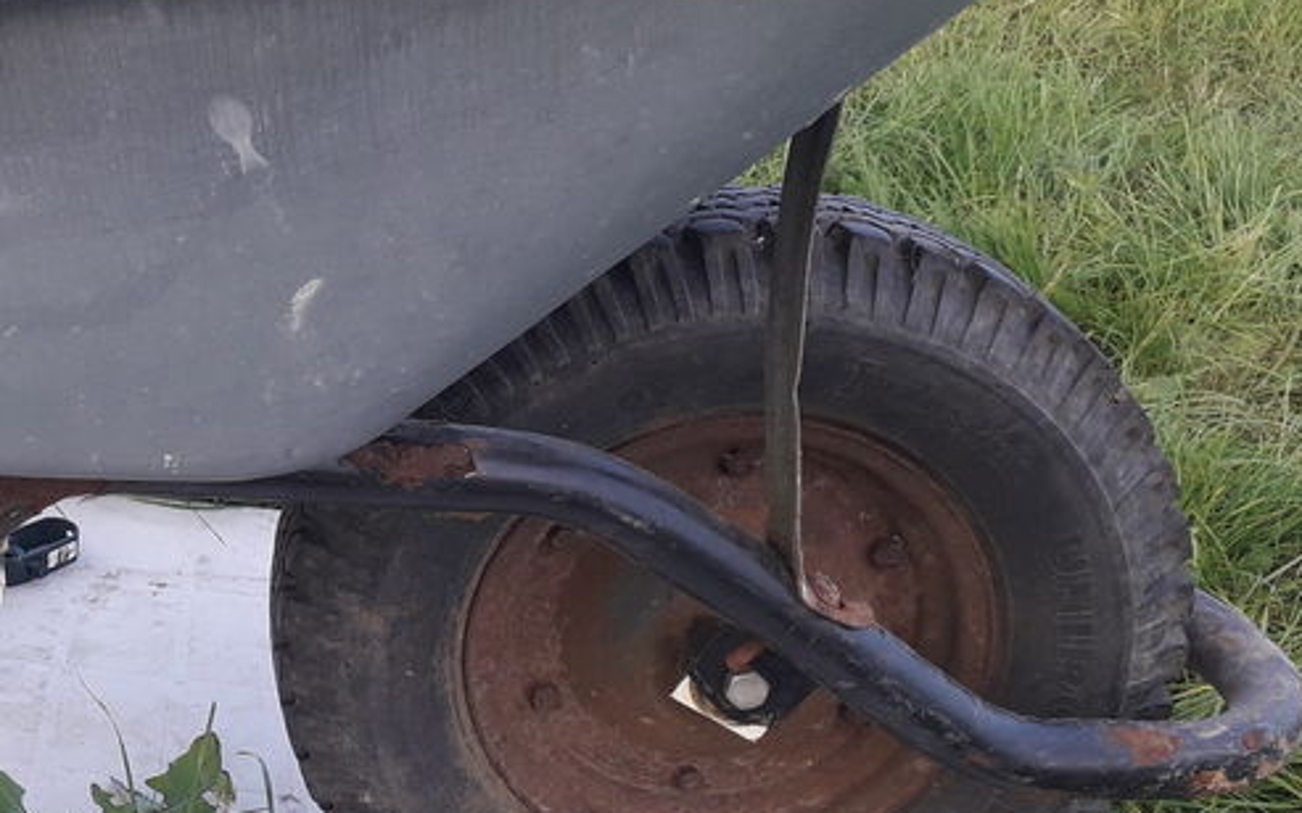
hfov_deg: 32.4
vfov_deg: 22.4
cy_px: 446
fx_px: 2058
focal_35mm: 58
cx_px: 11
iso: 40
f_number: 1.9
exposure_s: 1/152
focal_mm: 3.6
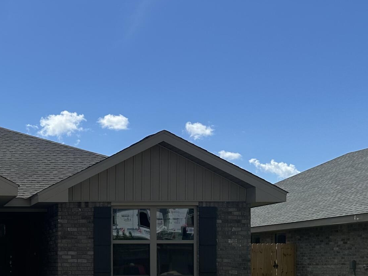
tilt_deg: +1.6
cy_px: 258
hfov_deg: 27.4
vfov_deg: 22.0
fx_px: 691
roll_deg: -0.3
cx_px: -31
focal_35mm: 65
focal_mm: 6.86
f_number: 1.78
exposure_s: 1/8197
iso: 80
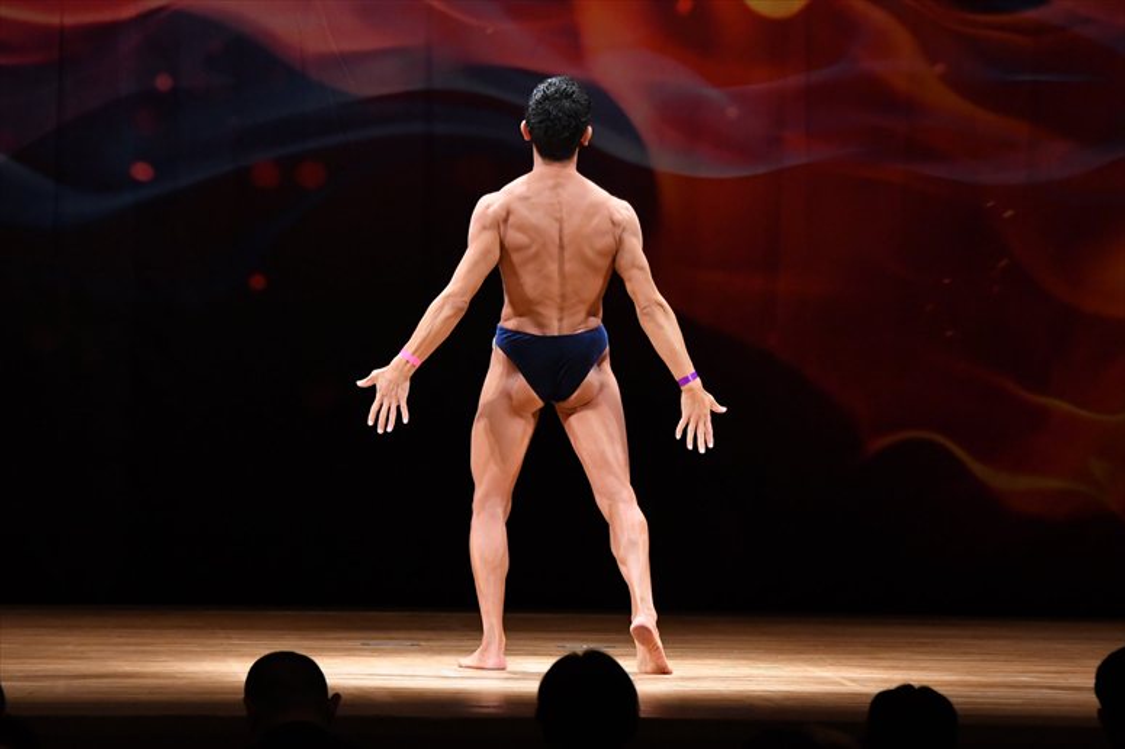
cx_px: 562
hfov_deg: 9.2
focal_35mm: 225
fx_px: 7028
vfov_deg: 6.1
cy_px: 374
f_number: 5.6
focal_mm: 150
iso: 4000
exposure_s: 1/400
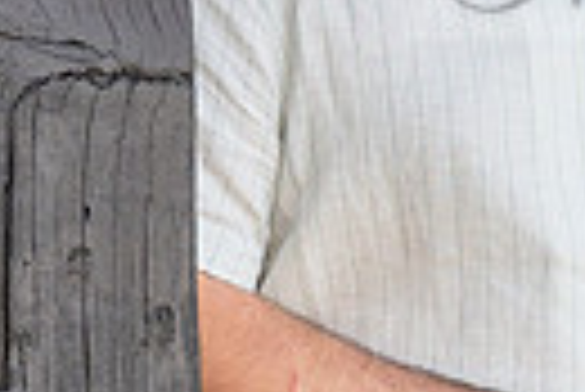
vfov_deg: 4.6
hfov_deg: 6.8
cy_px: 96
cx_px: -136
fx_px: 4864
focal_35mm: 299
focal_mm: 31
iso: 200
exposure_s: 1/160
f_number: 4
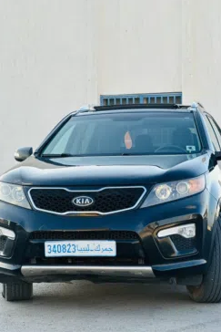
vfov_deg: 23.1
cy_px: 165
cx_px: 118
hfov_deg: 15.5
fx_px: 810
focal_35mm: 88
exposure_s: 1/121
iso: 32
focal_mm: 9
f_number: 2.8
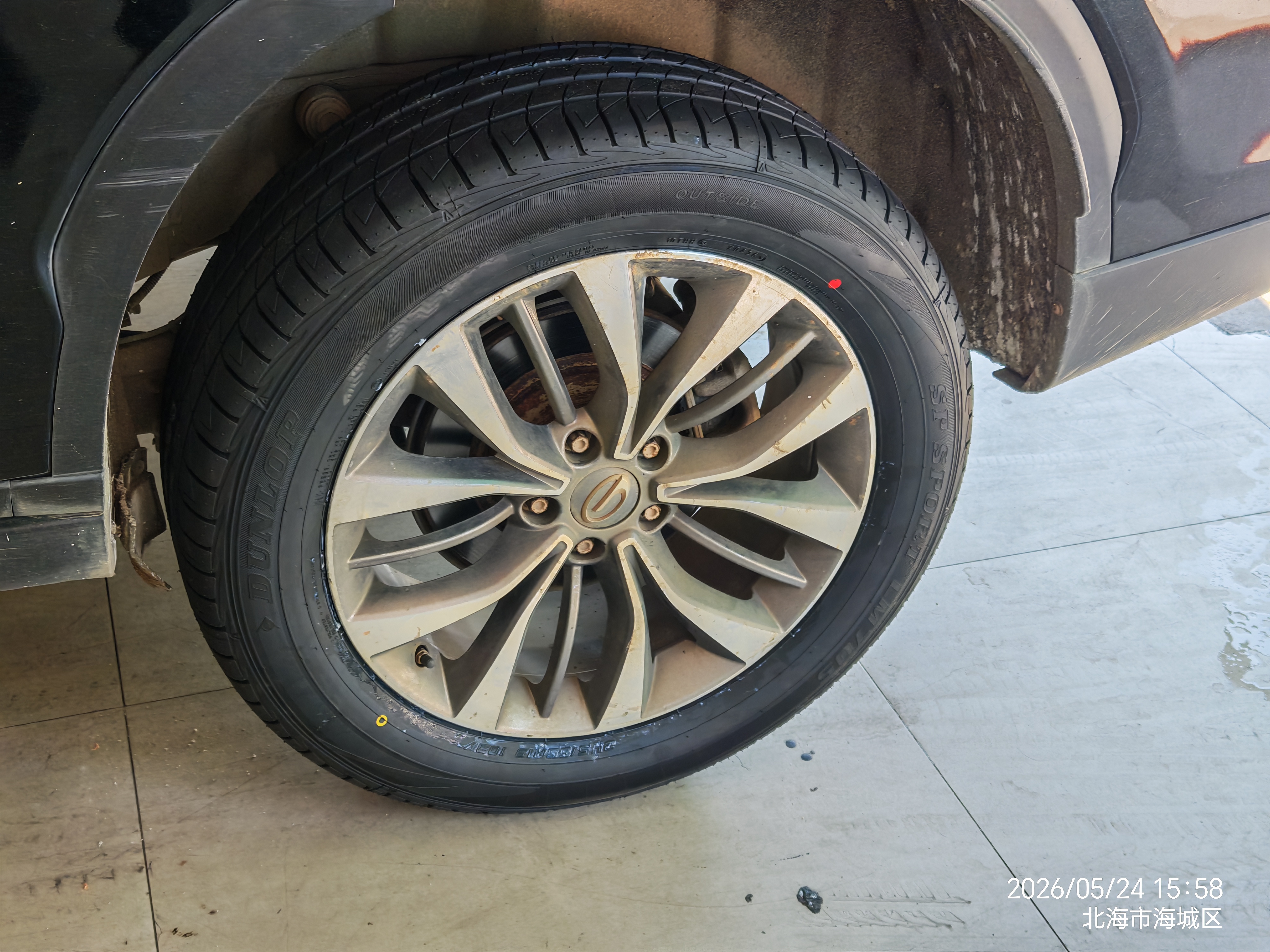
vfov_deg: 30.3
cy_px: 476
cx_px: 635
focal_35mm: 48
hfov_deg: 39.7
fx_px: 1761
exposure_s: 1/100
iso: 50
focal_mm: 6.67
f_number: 1.9
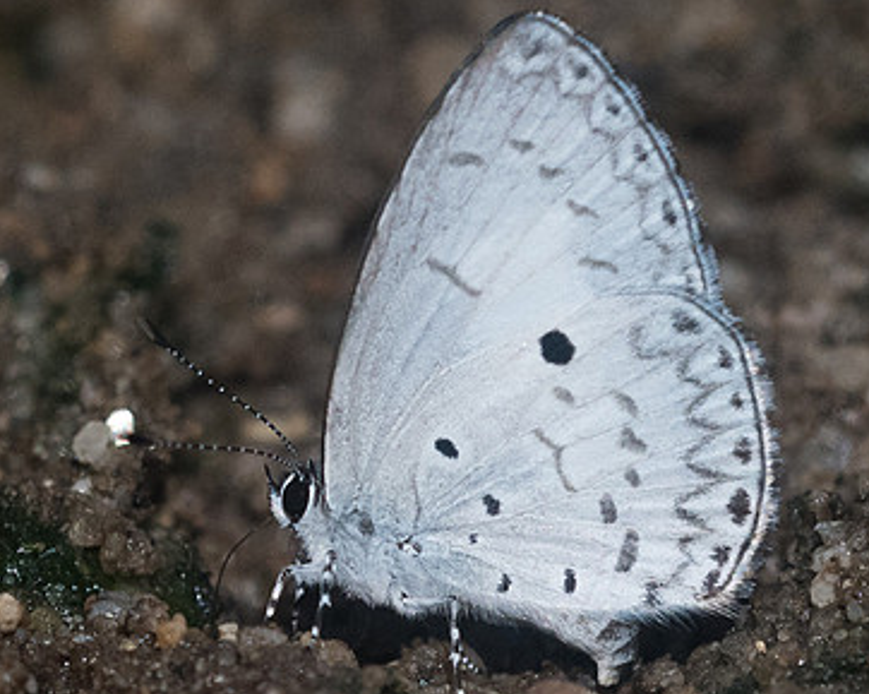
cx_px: 579
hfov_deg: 2.4
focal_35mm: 815
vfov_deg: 1.9
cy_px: 455
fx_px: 20944
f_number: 7.1
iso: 1000
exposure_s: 1/4000
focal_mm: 150
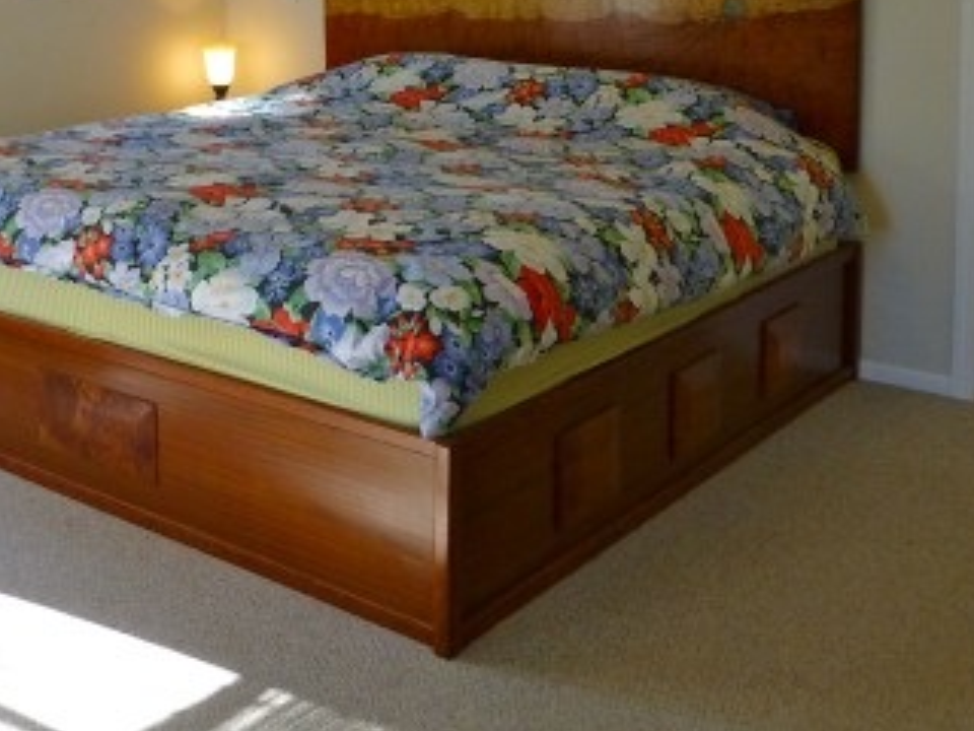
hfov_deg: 38.6
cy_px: 52
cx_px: 237
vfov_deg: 28.9
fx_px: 1351
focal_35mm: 48
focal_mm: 4.3
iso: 160
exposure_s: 1/60
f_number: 3.3
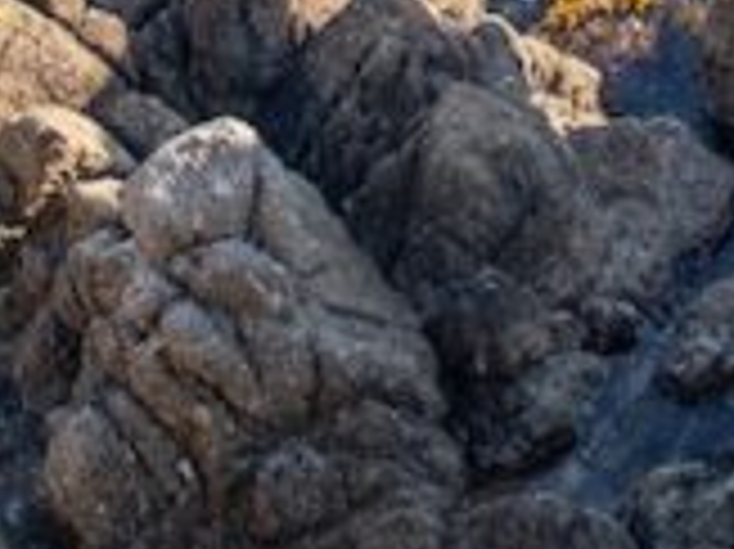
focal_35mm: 333
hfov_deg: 5.9
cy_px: -1206
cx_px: 1301
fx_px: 7047
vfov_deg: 4.3
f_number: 2.8
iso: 160
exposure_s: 1/1000
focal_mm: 50.7
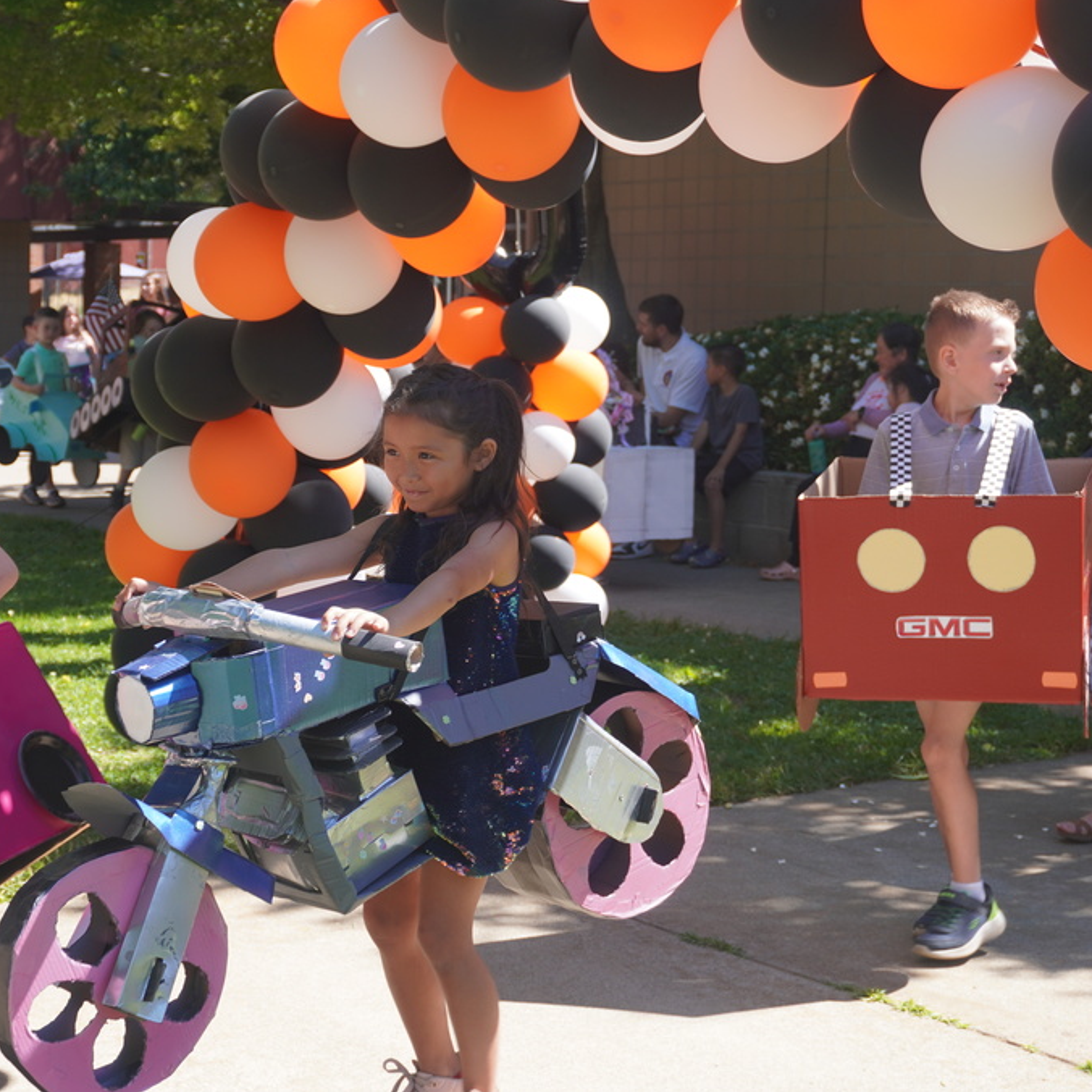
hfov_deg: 25.3
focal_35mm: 68
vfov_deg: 25.5
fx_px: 2414
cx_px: 344
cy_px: 542
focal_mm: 35
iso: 100
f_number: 5.6
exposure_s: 1/160
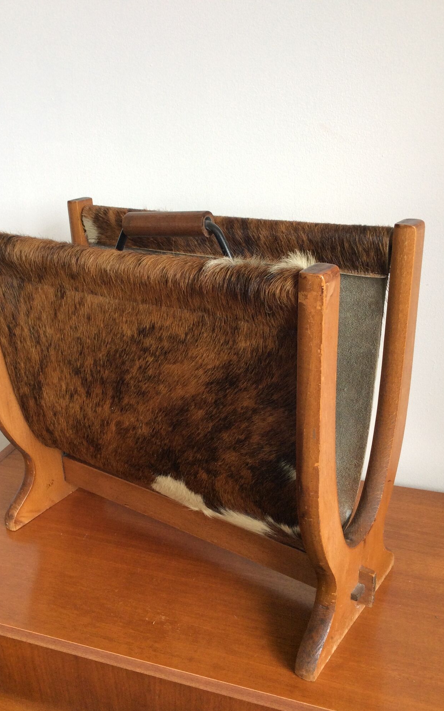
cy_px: 356
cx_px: 190
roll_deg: +2.5
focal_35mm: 34
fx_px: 658
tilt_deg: -21.5
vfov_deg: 56.7
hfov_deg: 37.2
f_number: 2.4
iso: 64
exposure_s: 1/25
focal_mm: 3.3
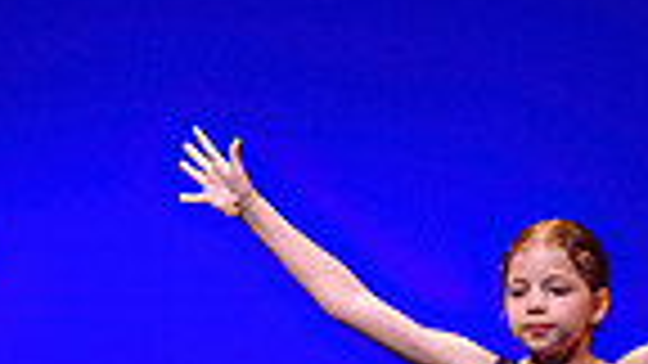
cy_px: 466
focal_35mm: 477
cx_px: -111
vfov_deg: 2.5
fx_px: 8196
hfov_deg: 4.5
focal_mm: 92
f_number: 2.8
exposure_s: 1/250
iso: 1600
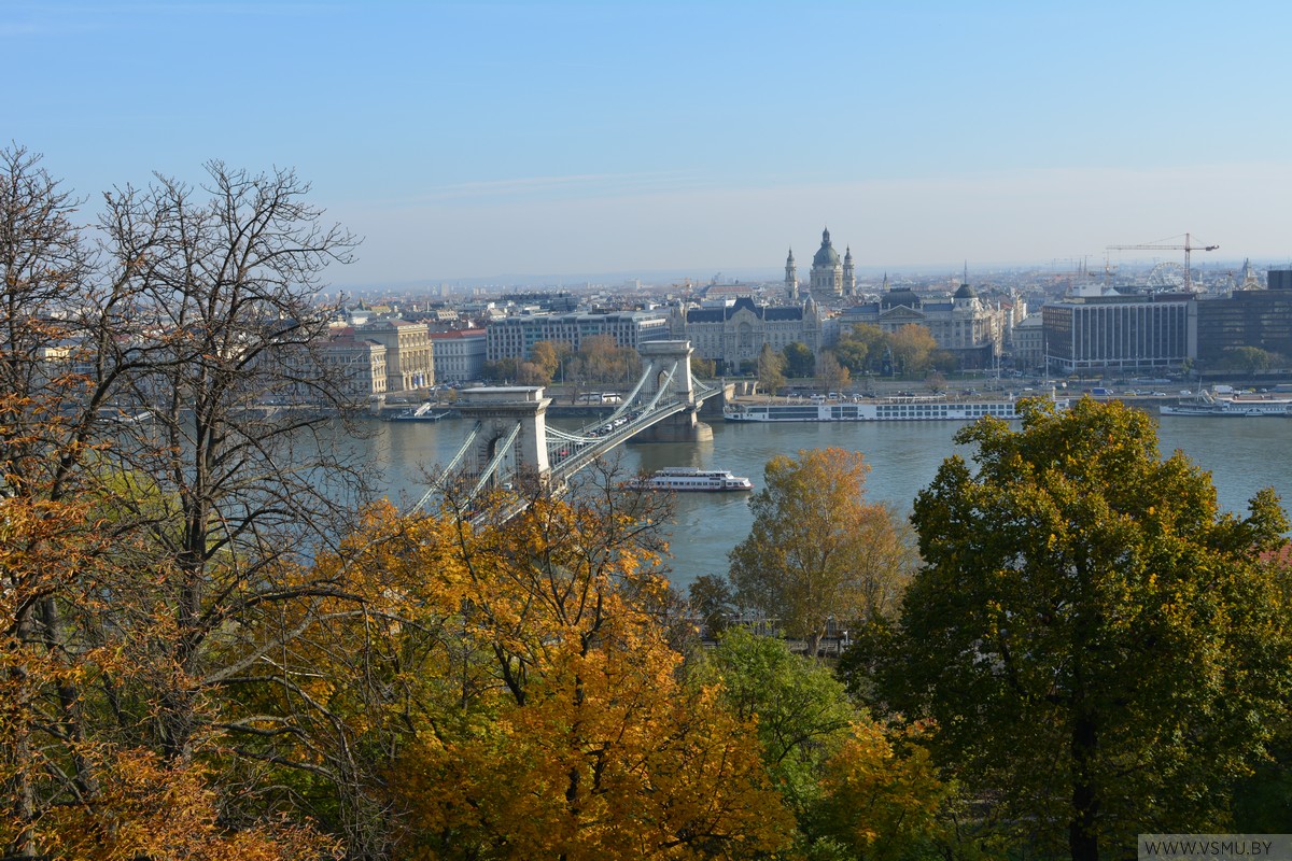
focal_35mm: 39
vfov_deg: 34.2
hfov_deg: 49.6
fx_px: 1400
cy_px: 430
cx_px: 646
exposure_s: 1/250
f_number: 8
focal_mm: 26
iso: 110
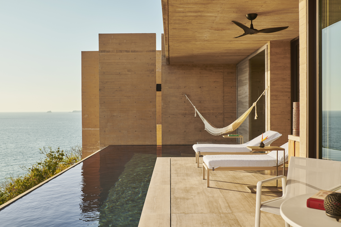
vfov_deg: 37.9
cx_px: 170
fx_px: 332
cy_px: 114
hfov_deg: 54.4
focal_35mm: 35
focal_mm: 35
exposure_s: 1/400
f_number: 5.6
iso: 100
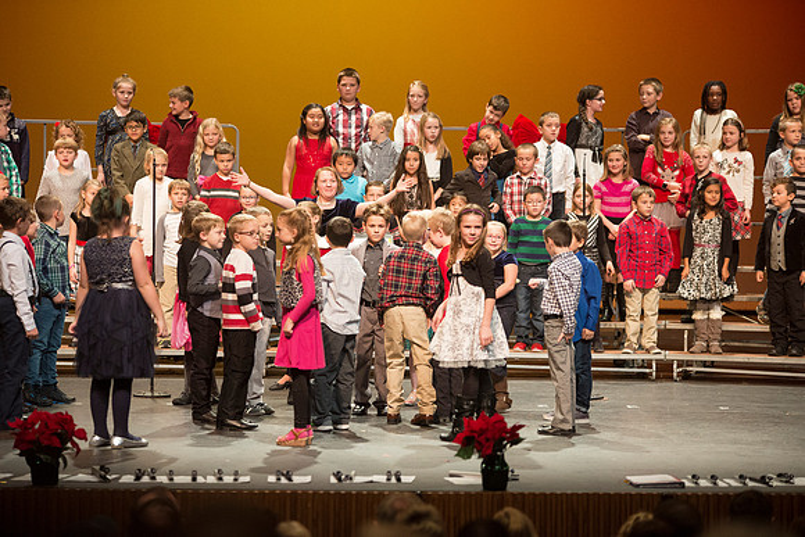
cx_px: 402
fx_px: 3131
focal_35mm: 140
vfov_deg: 9.8
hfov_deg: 14.7
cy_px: 268
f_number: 2.8
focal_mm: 140
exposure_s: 1/200
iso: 2500
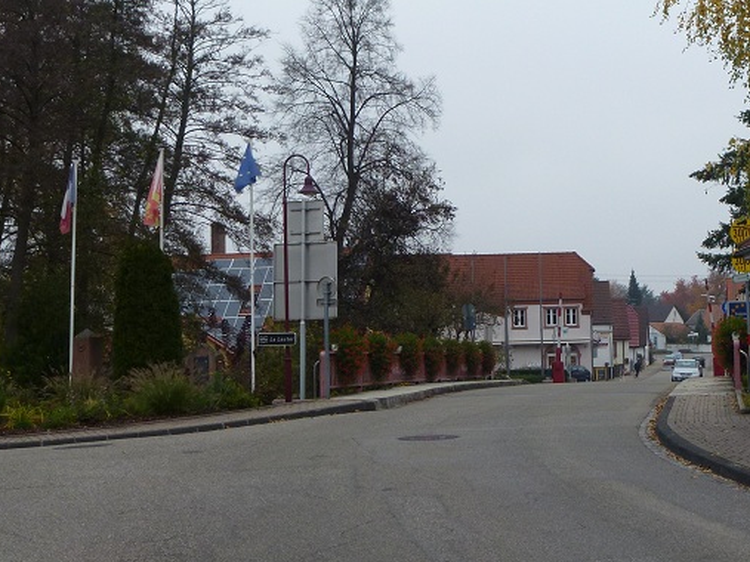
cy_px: 275
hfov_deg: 31.5
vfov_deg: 24.4
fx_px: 1300
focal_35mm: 60
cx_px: 575
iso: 100
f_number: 3.8
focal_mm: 6.8
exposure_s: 1/80
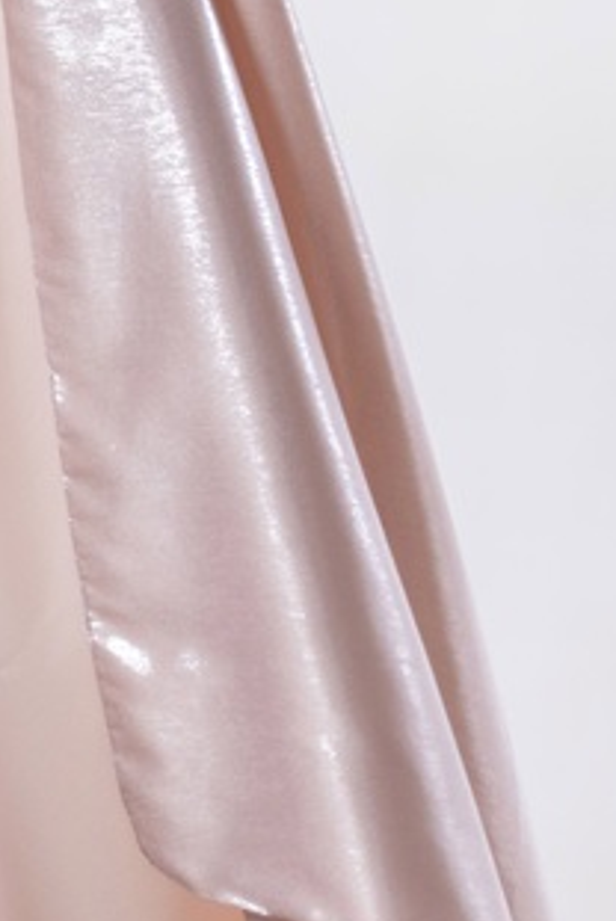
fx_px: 7401
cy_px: -235
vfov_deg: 7.1
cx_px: -737
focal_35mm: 289
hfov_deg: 4.7
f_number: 1.2
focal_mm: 50
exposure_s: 1/320
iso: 200
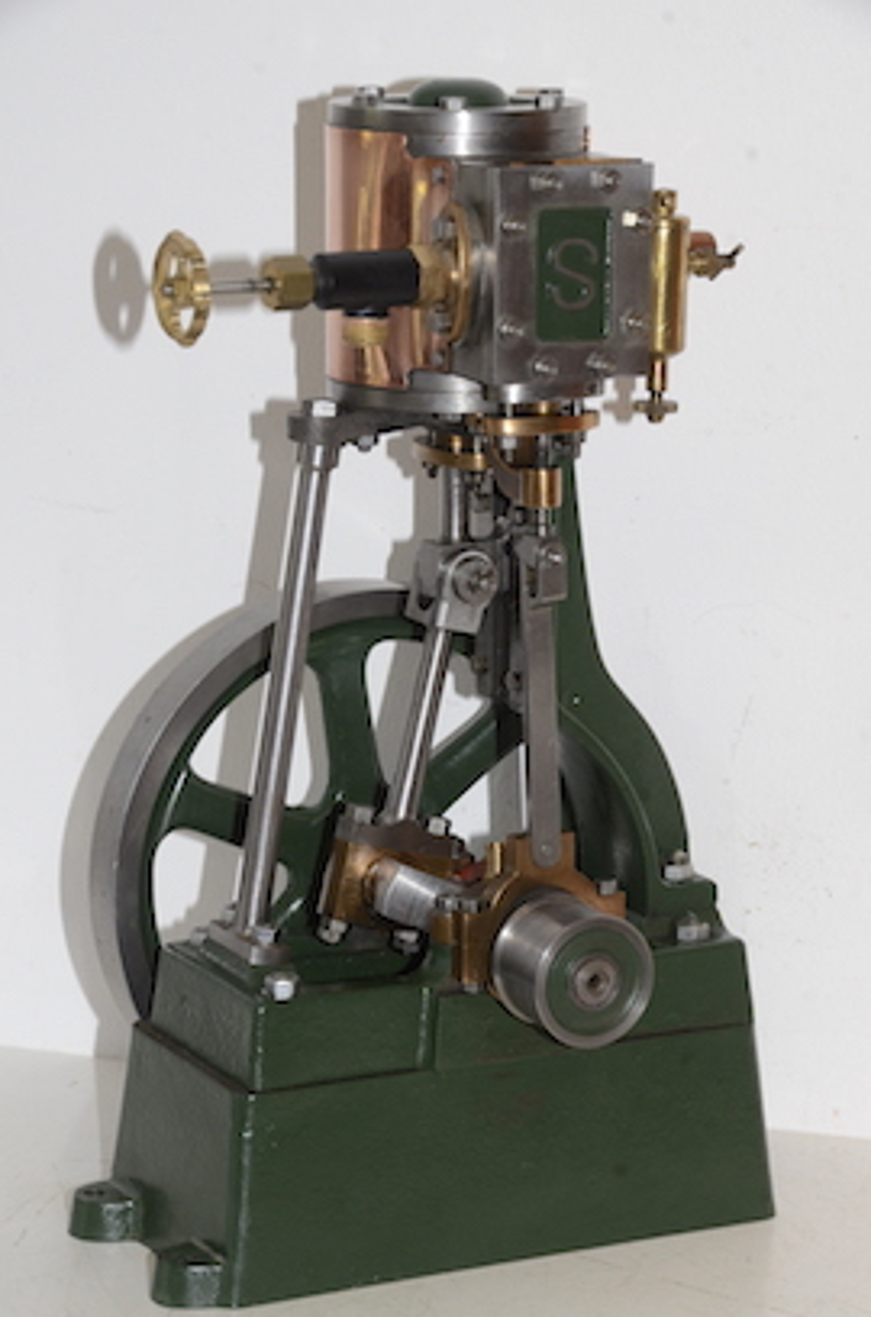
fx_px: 4377
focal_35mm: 120
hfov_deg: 11.4
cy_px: 658
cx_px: 436
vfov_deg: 17.1
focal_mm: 80
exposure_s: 1/60
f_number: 13
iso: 800
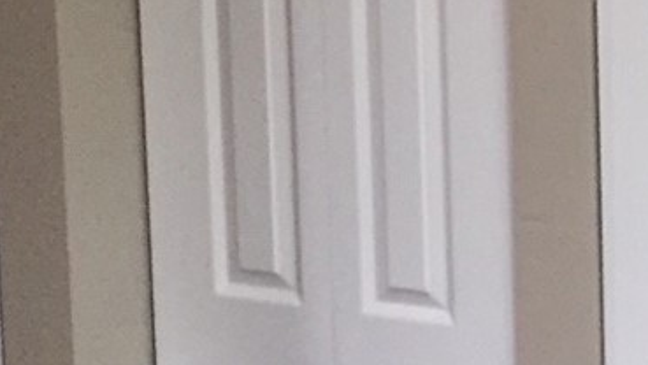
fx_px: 2355
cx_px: 868
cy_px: -219
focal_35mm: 137
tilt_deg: -8.5
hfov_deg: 14.9
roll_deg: -0.1
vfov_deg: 8.6
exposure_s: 1/30
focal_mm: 4.15
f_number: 2.2
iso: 50
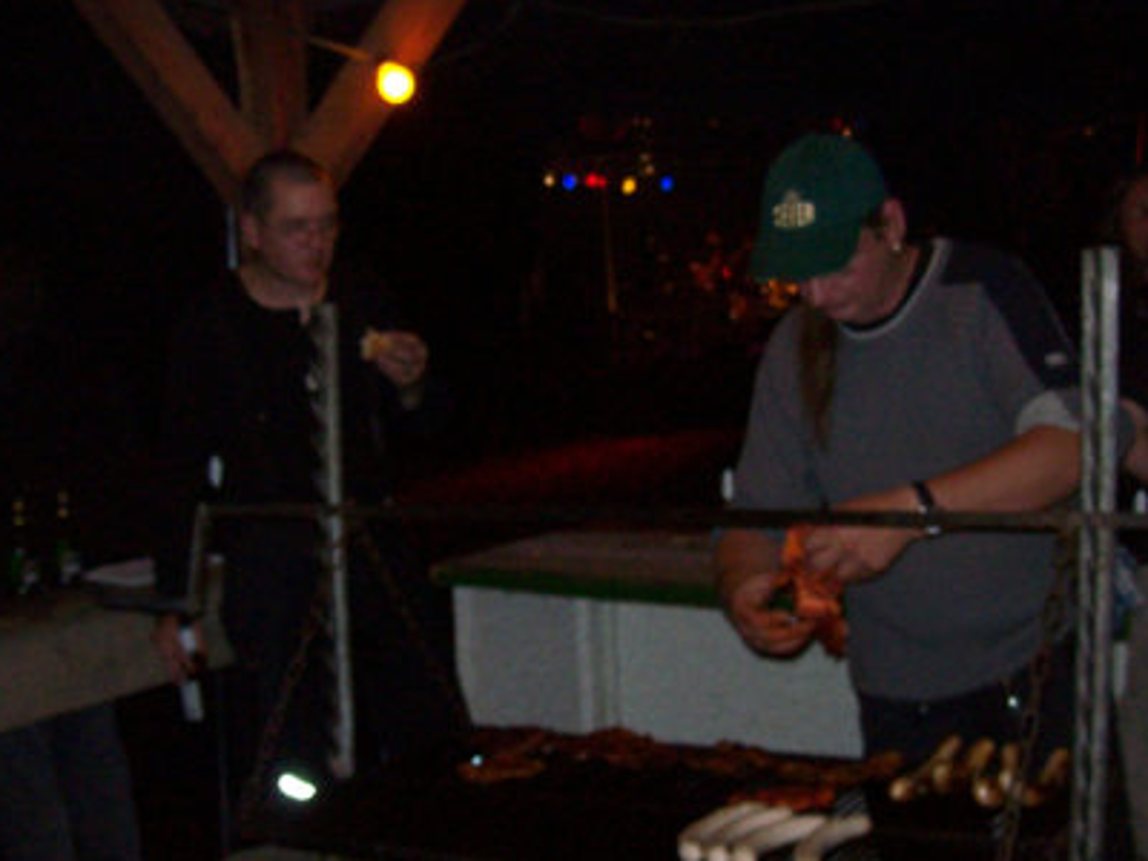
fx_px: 1691
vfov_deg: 28.5
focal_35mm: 51
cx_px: 573
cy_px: 469
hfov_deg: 37.5
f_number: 2.7
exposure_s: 1/64
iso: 200
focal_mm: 6
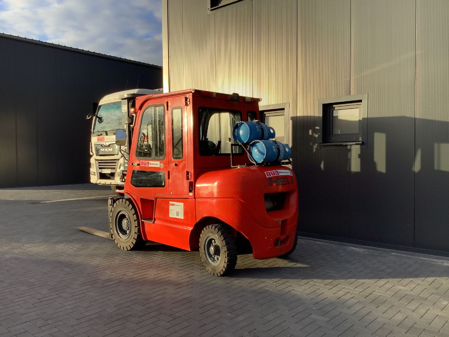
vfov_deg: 45.4
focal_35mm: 31
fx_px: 402
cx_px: 224
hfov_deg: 58.4
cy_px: 168
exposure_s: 1/536
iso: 25
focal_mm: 3.3
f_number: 2.4
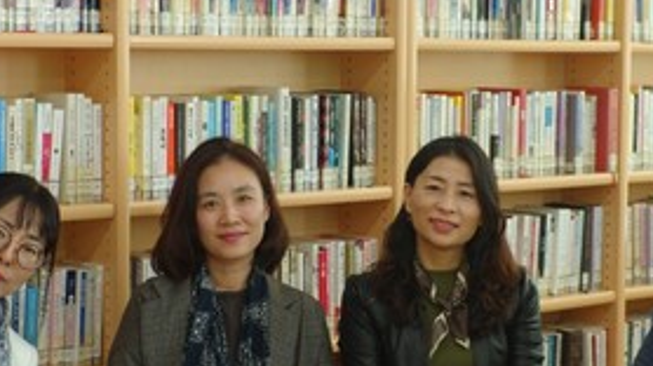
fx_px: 1644
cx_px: 366
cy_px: 167
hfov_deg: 22.5
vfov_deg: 12.7
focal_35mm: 95
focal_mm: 28
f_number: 4
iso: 100
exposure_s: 1/30
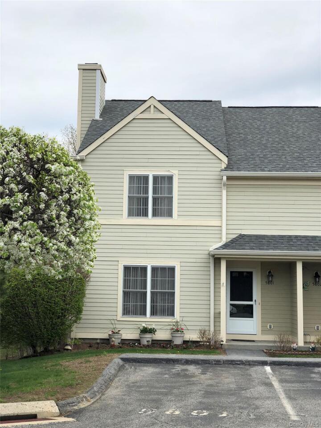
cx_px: 160
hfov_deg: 28.0
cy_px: 214
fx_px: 643
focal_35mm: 52
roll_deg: -1.2
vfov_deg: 36.8
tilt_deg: +7.0
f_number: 2.4
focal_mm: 6
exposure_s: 1/1200
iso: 16
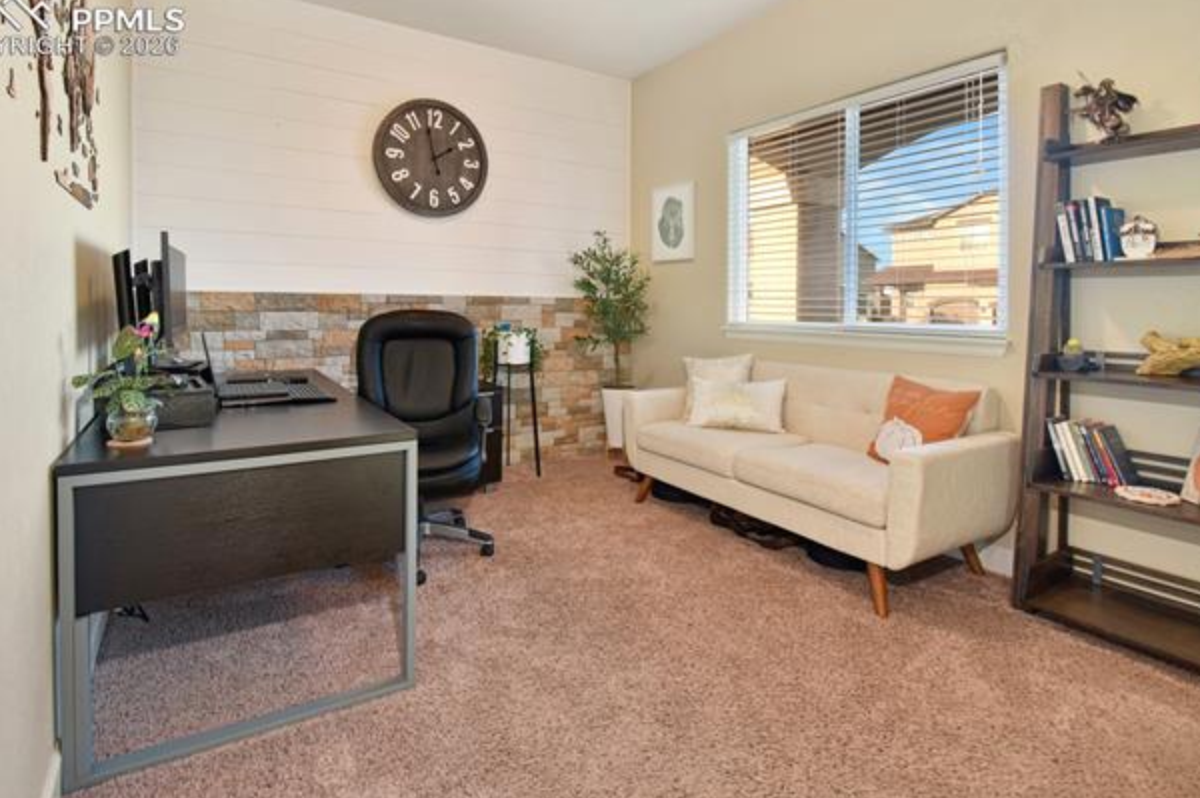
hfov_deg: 96.7
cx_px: 574
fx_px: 533
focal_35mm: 16
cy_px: 412
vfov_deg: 73.6
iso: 320
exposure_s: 1/4
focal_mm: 10
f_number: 8
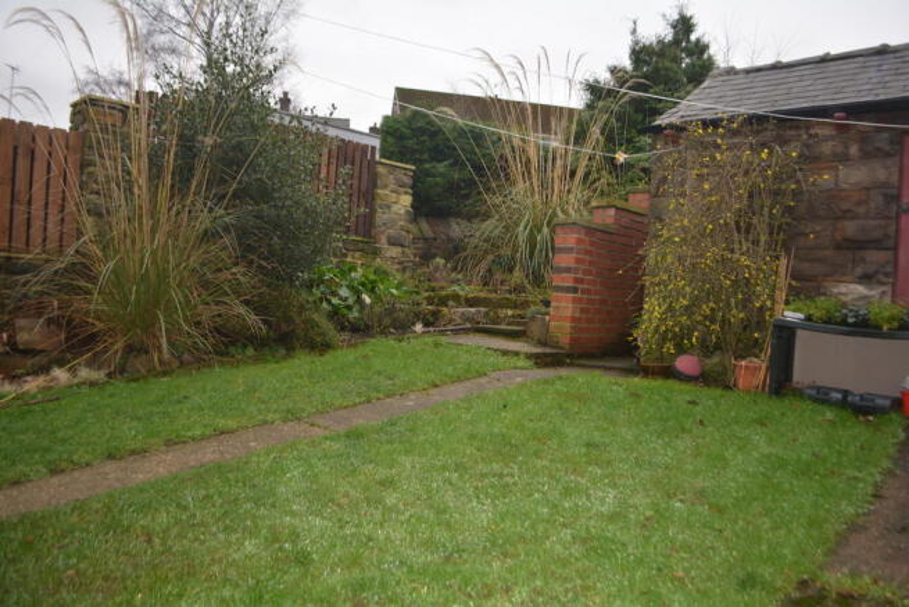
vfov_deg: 48.0
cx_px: 454
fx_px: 682
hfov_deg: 67.4
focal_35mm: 27
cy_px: 304
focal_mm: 18
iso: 400
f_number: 3.5
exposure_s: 1/100
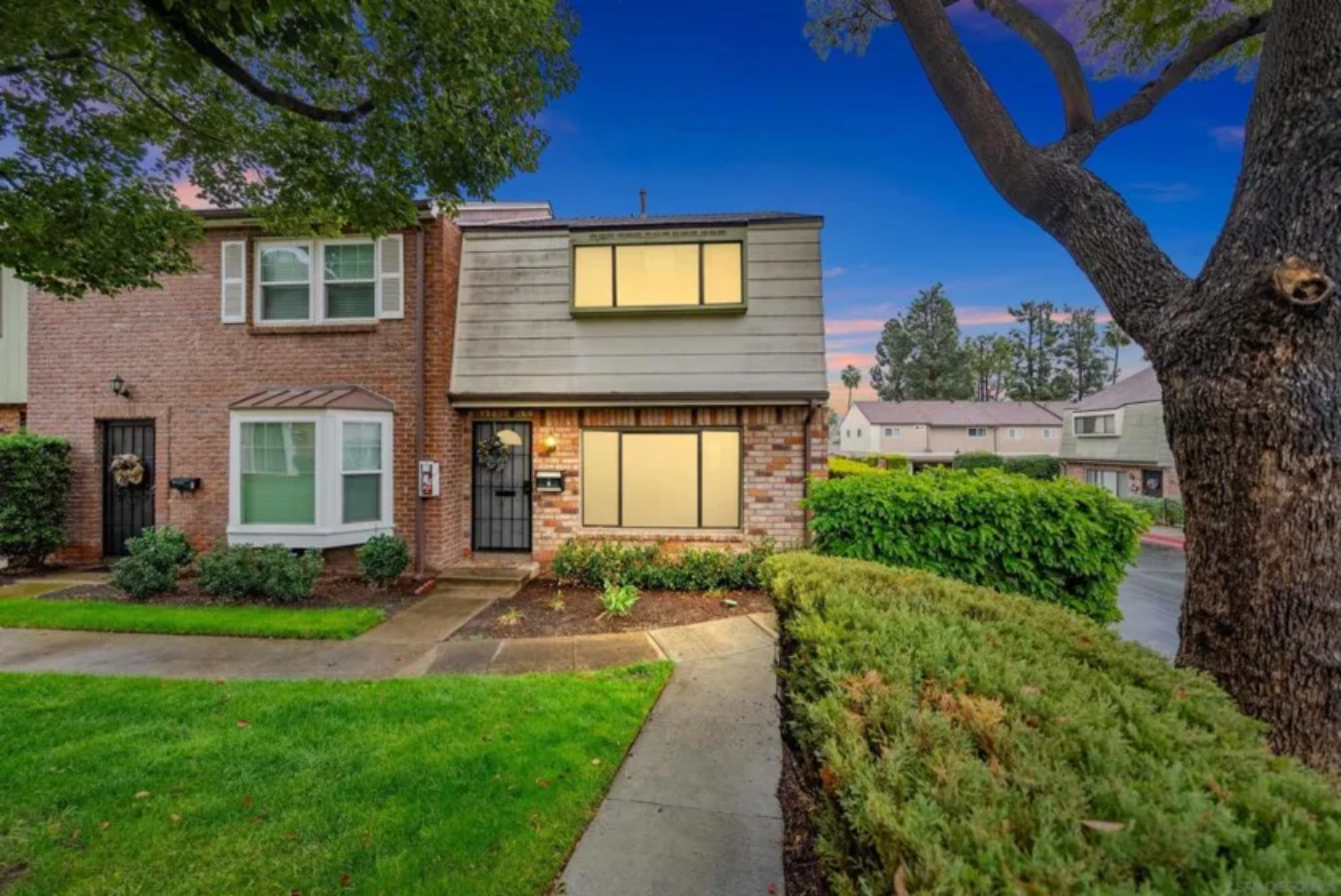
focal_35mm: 12
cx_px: 670
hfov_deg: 112.6
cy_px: 448
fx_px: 447
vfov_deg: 90.1
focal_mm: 12
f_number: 4
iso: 250
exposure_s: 1/160
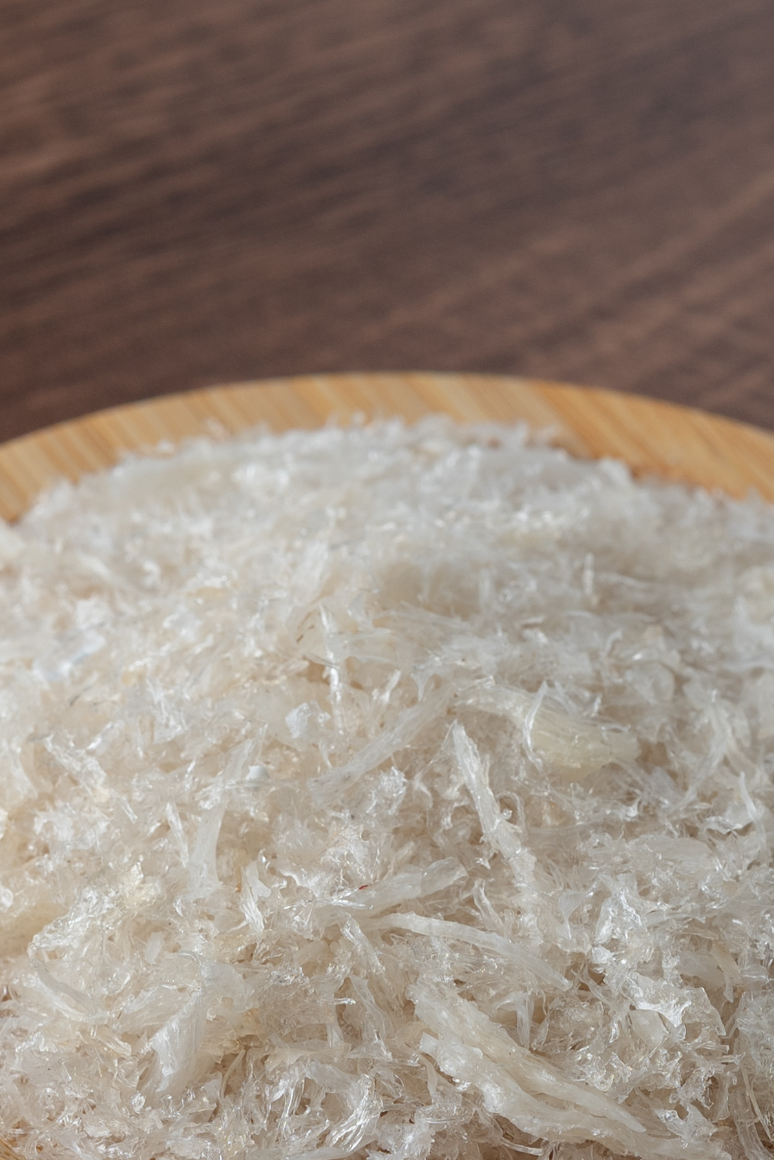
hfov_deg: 8.2
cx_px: 385
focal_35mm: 167
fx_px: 5383
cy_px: 876
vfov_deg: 12.3
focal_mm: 50
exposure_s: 1/50
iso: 100
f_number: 8
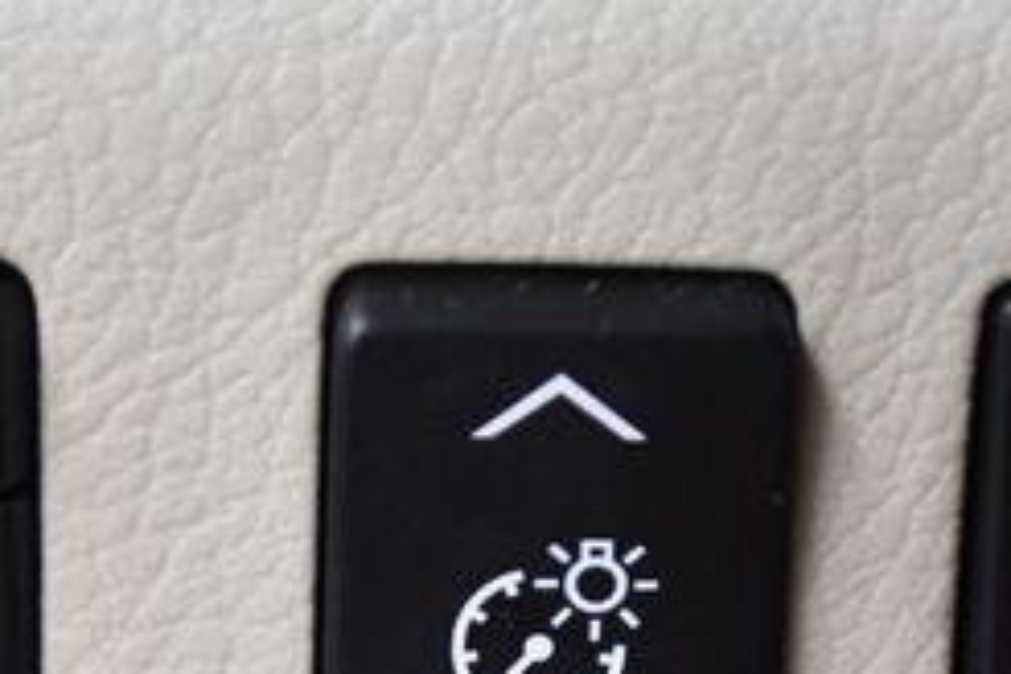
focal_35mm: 164
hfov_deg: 12.5
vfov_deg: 8.3
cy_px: 723
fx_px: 4605
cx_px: 222
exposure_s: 1/60
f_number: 5.3
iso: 3600
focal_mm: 42
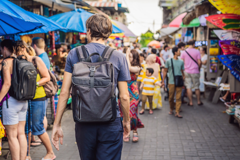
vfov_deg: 24.6
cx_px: 120
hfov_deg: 36.3
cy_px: 80
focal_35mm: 55
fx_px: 367
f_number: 2.8
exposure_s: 1/200
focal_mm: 55
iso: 200
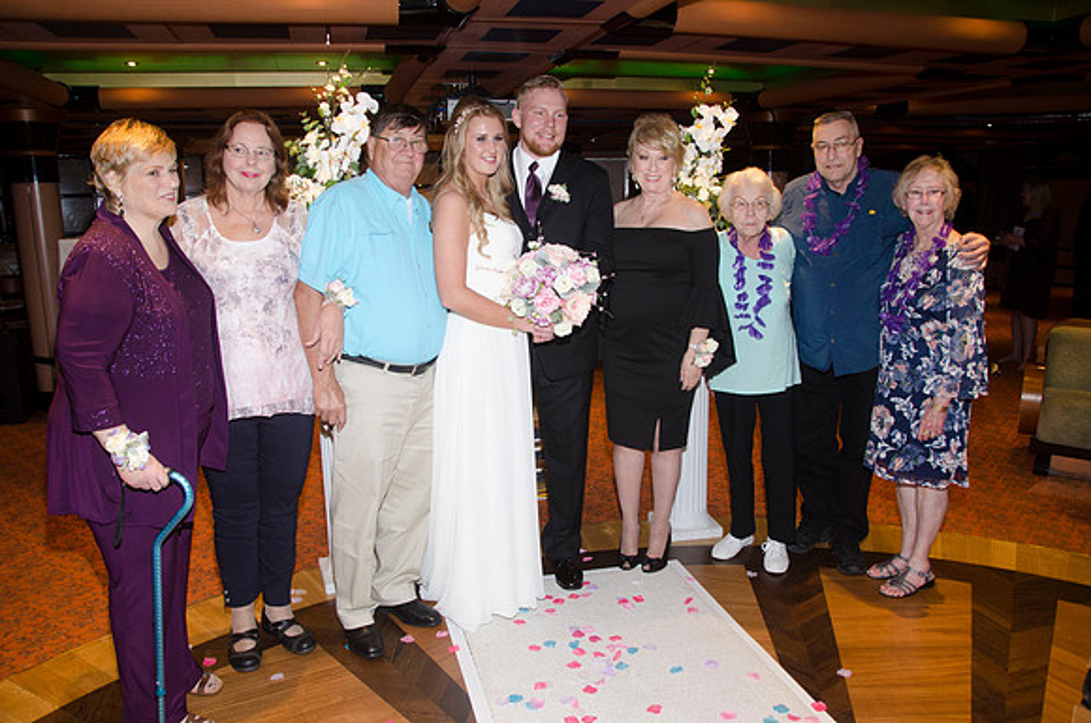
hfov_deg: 67.5
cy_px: 362
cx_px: 546
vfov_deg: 47.7
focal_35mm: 27
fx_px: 816
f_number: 5.6
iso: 400
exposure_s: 1/60
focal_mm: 18
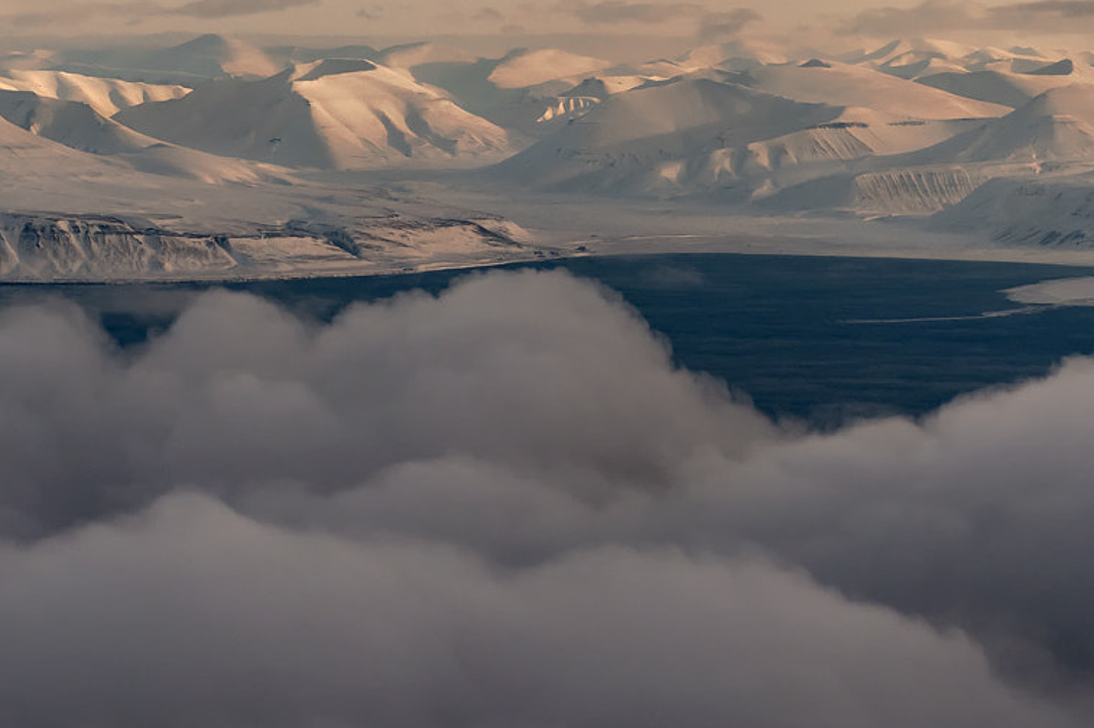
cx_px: 461
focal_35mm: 148
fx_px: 4495
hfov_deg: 13.9
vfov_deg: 9.2
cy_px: 166
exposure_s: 1/2000
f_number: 5
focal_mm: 70
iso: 200
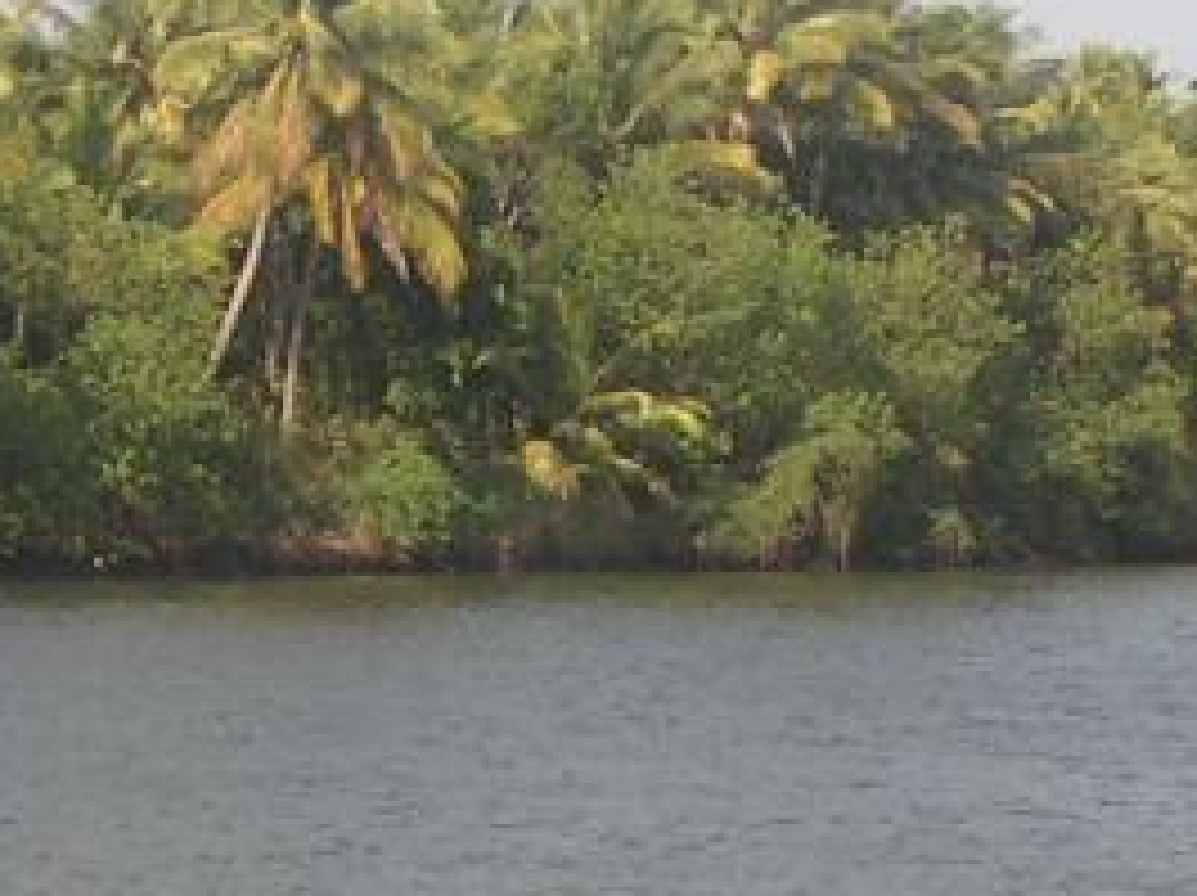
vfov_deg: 8.1
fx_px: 6322
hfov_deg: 10.8
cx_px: 382
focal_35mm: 183
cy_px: 536
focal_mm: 8
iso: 100
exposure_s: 1/125
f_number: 7.6
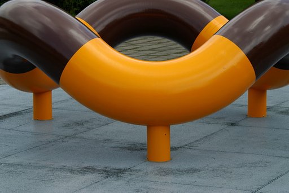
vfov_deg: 12.5
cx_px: 144
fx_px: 880
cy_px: 96
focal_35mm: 110
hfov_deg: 18.7
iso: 200
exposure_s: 1/400
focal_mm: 73
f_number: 8
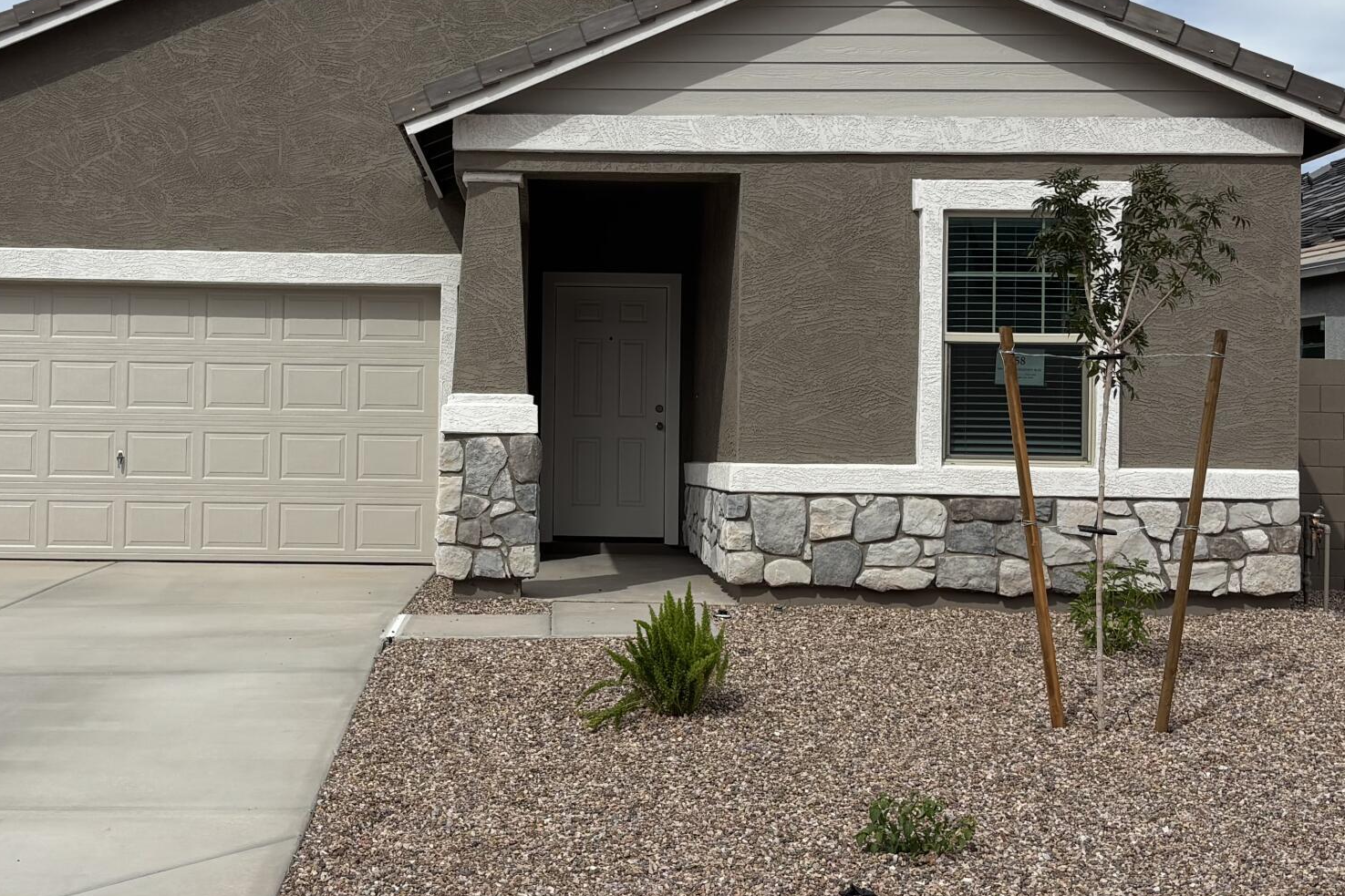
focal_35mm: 55
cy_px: 373
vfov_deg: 24.6
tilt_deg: +1.0
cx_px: 498
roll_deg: -1.7
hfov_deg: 36.0
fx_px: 2054
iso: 50
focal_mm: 5.96
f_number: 1.6
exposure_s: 1/5952
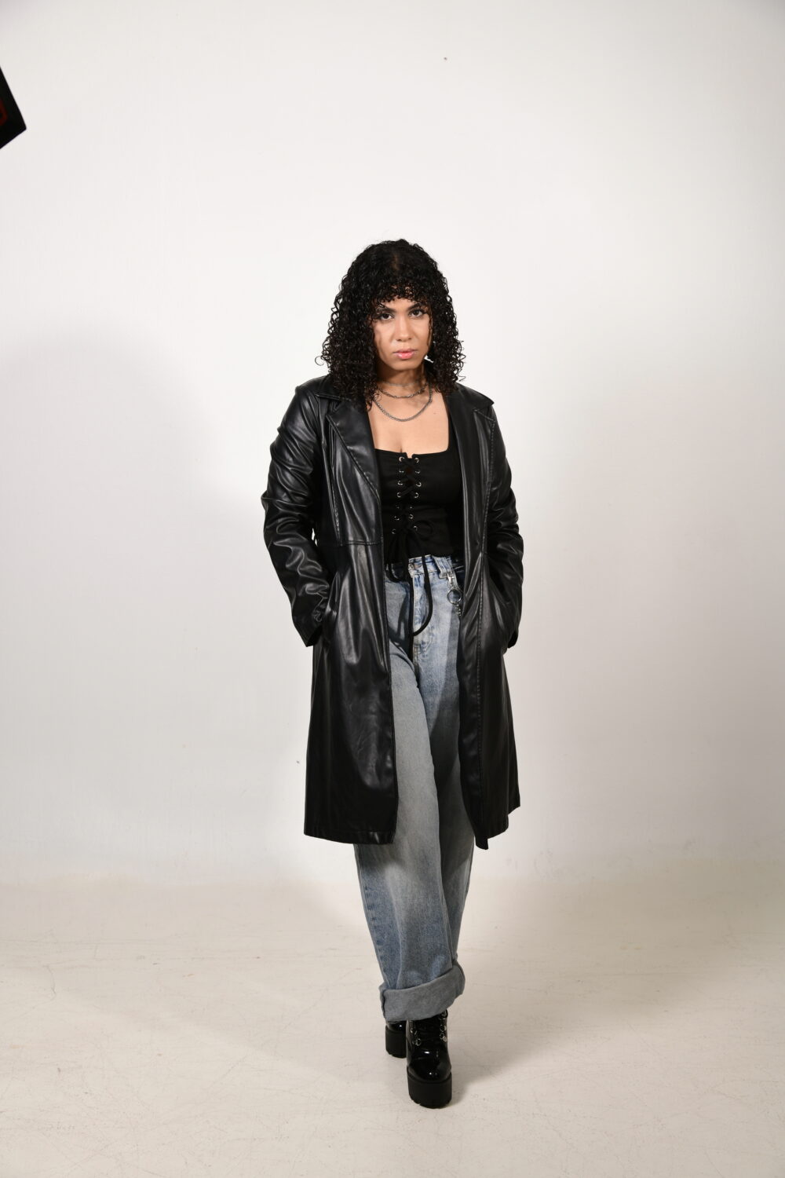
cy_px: 589
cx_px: 392
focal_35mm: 48
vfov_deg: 41.1
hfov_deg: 28.1
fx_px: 1570
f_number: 6.3
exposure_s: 1/125
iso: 125
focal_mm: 48
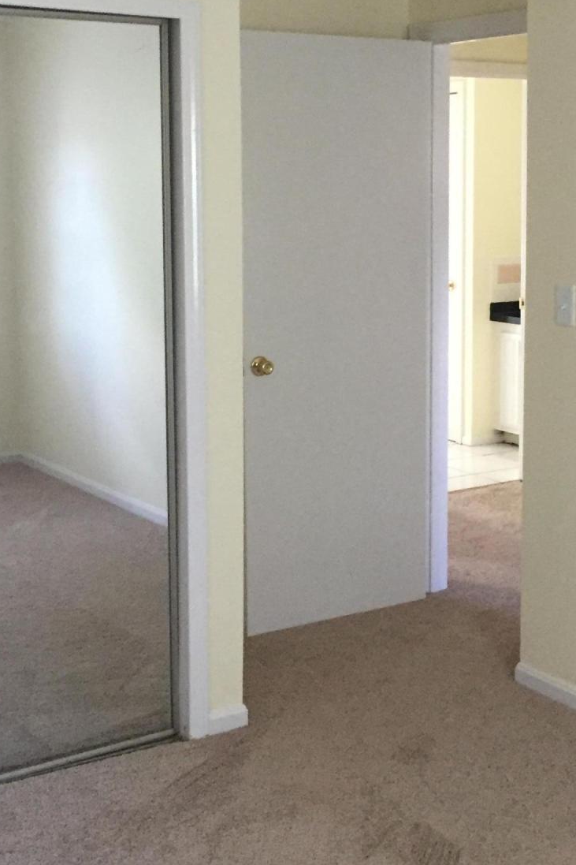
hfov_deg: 24.6
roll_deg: +1.1
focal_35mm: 55
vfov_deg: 36.0
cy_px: 305
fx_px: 1320
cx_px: 341
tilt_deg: -4.4
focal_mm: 4.15
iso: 200
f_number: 2.2
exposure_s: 1/30
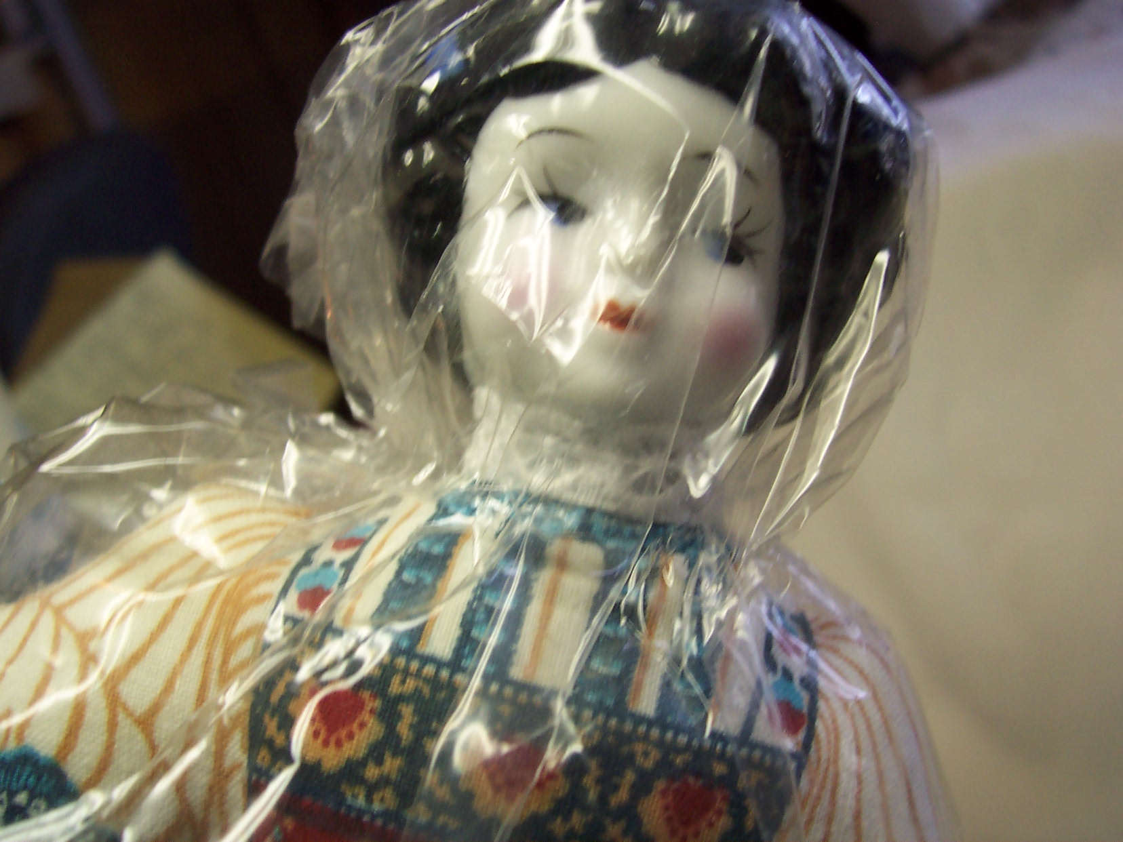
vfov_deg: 38.7
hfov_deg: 50.1
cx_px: 562
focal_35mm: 37
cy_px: 421
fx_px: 1200
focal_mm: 5.6
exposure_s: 1/60
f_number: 2.8
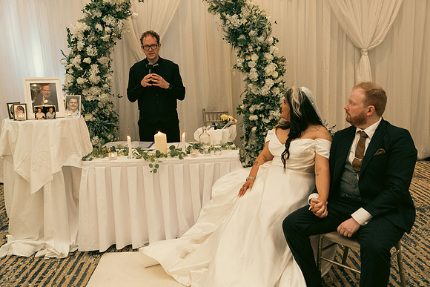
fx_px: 370
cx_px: 215
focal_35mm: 31
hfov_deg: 60.3
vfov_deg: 42.3
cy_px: 144
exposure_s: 1/160
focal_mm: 31
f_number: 3.5
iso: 2500
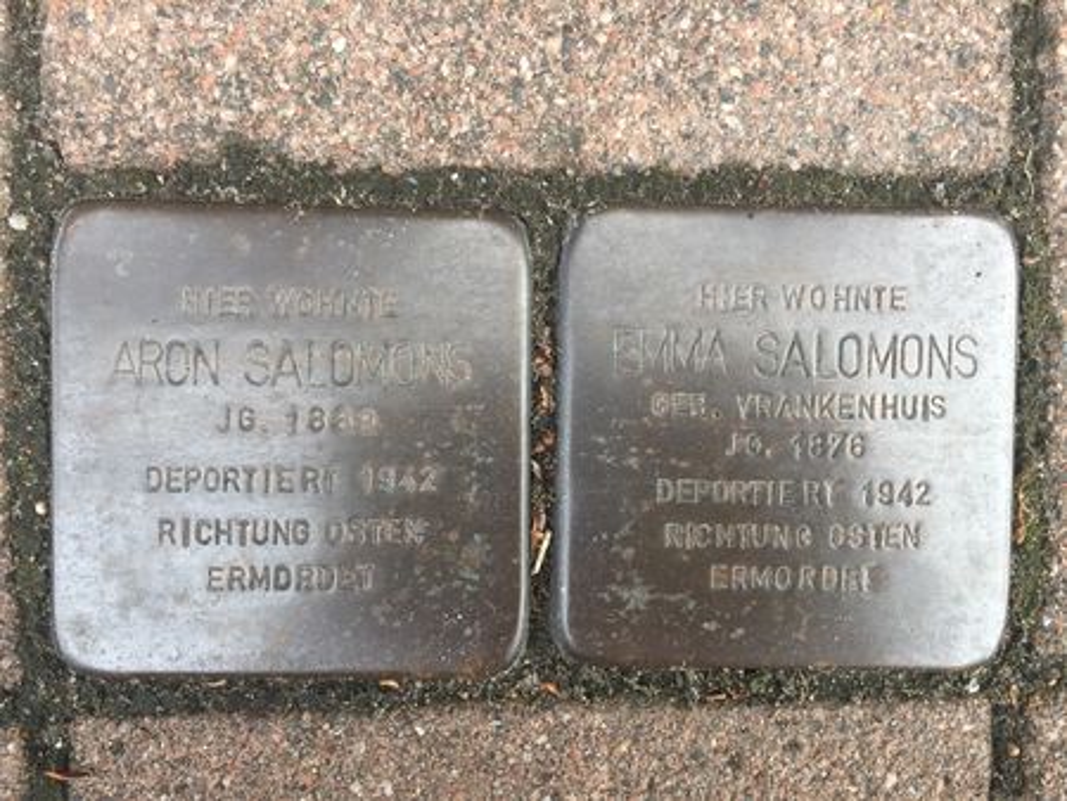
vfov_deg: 48.3
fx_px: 894
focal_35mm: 29
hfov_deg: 61.6
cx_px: 534
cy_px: 400
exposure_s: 1/120
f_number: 2.2
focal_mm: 4.15
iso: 32
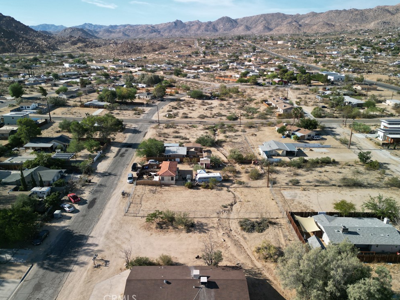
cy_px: 148
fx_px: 289
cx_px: 193
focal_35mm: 25
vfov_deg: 54.9
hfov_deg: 69.4
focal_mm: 6.72
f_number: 1.7
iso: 140
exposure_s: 1/400
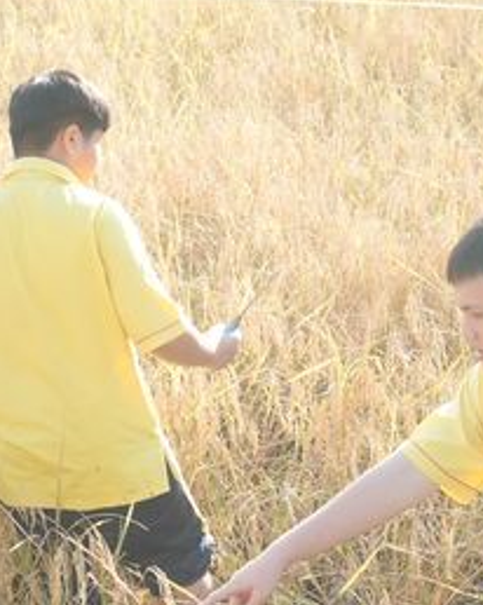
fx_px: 2335
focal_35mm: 130
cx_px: 395
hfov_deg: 11.8
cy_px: 542
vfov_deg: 14.6
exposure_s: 1/1000
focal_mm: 29
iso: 1600
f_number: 6.3
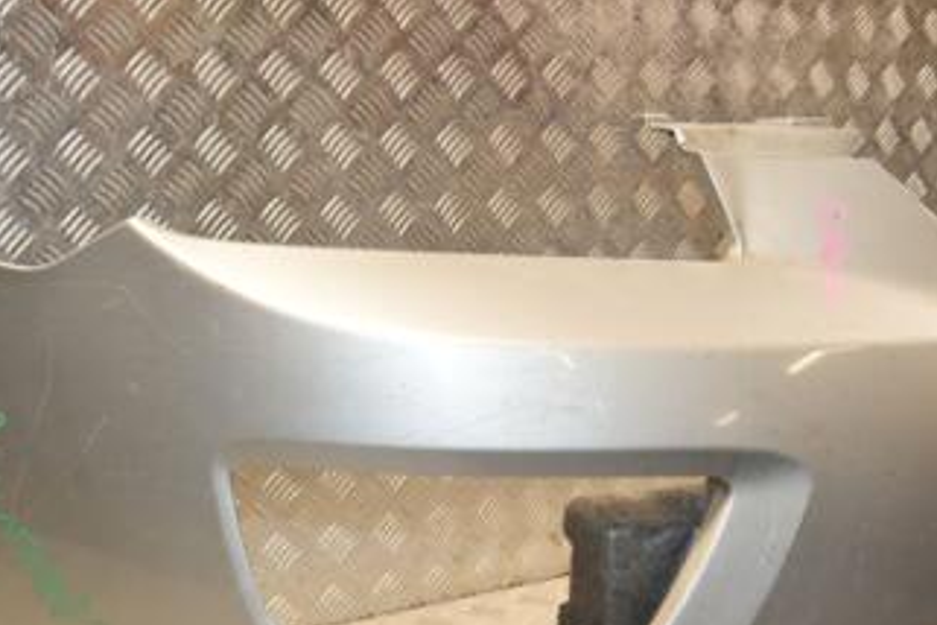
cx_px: 487
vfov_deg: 22.8
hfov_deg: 34.0
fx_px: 1534
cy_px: 476
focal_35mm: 59
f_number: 5.6
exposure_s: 1/200
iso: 800
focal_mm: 21
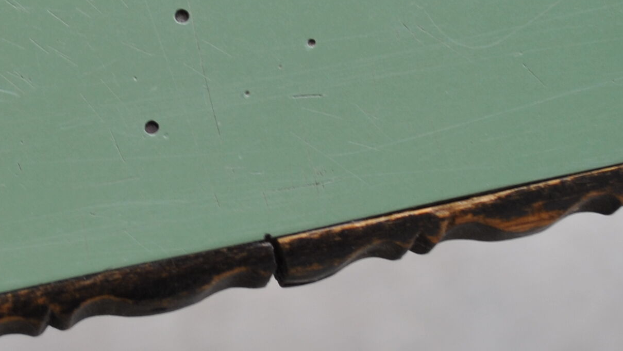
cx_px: 144
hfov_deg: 16.3
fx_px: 2164
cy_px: 29
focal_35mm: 131
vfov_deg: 9.2
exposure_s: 1/15
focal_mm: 26
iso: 100
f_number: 4.2
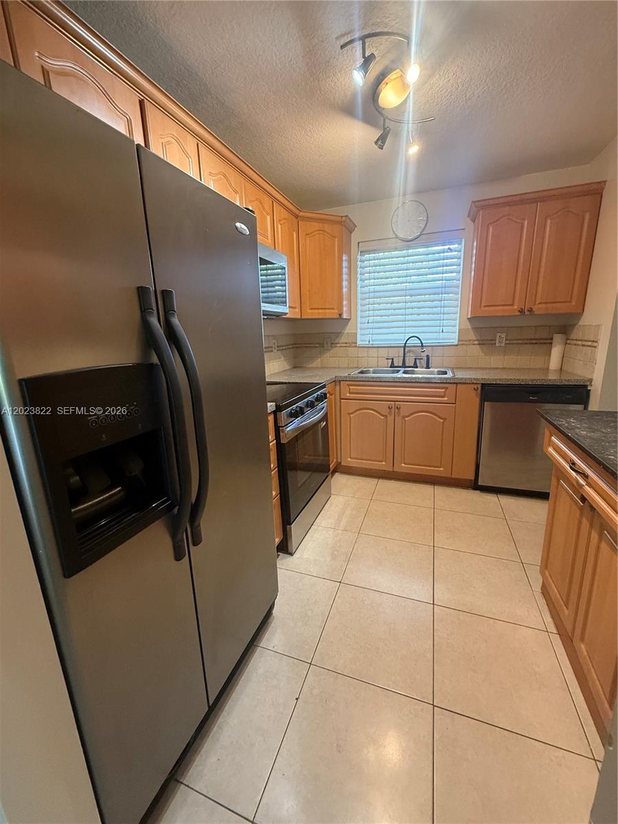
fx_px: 333
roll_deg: +1.9
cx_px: 309
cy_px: 412
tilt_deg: -13.2
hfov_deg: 85.7
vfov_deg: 102.1
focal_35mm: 14
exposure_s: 1/60
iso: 400
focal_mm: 2.22
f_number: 2.2
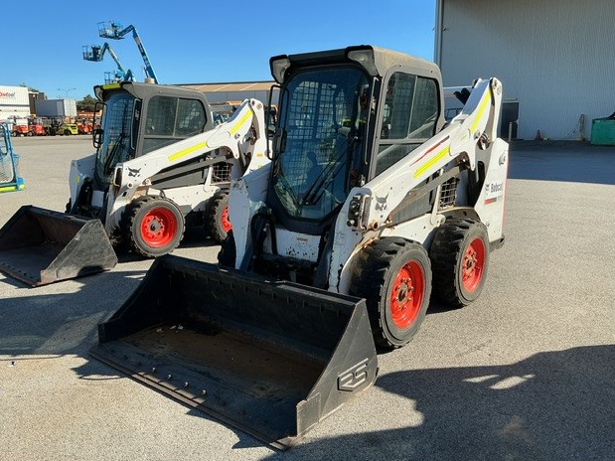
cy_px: 234
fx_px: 533
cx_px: 308
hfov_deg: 60.0
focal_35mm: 30
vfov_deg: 46.8
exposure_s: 1/1168
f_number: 1.8
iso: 25
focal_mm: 3
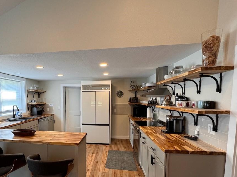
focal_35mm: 21
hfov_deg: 77.4
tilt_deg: -5.4
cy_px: 113
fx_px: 144
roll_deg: -0.3
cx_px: 88
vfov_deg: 62.4
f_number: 2.2
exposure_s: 1/120
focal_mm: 2.22
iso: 200
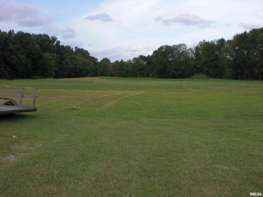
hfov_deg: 49.0
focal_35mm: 38
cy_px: 98
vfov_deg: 37.7
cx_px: 132
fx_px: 289
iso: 64
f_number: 5.6
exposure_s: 1/200
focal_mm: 6.3
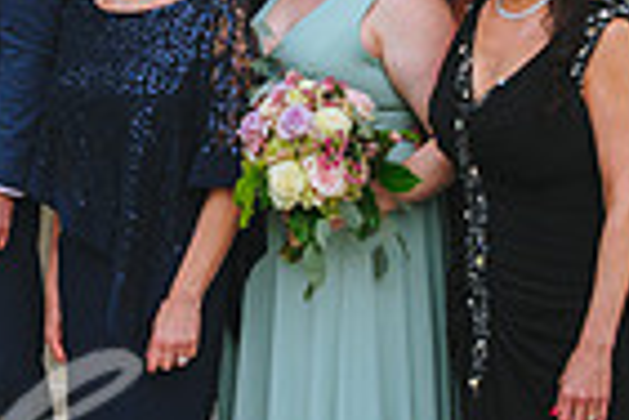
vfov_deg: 9.3
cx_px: -116
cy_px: 98
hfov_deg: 13.5
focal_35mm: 148
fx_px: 2586
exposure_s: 1/2000
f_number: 2.8
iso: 400
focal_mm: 36
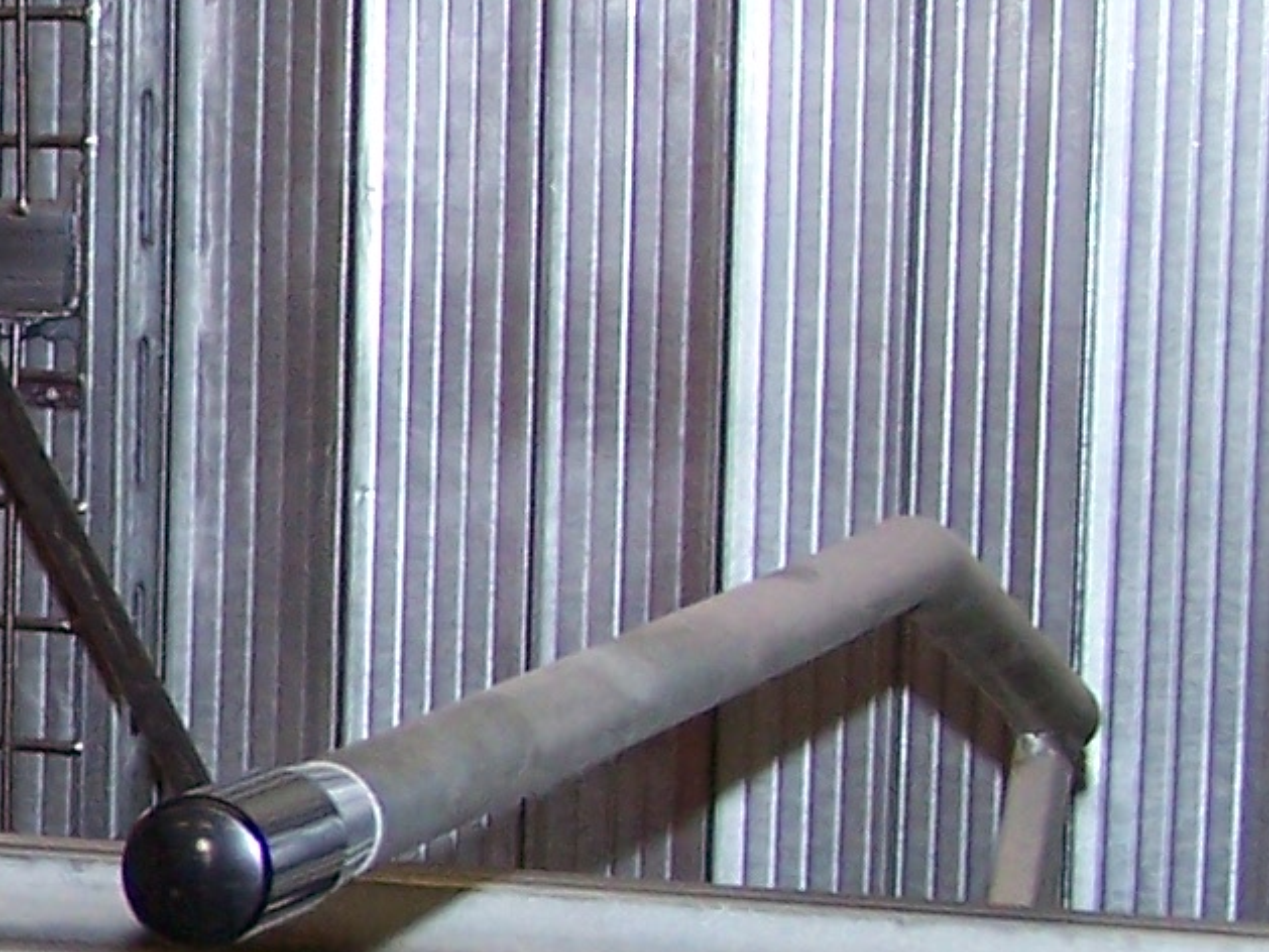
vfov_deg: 8.4
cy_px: 494
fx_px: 6453
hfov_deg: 10.4
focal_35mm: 176
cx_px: -1227
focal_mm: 7.1
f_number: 2.9
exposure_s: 1/60
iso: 140
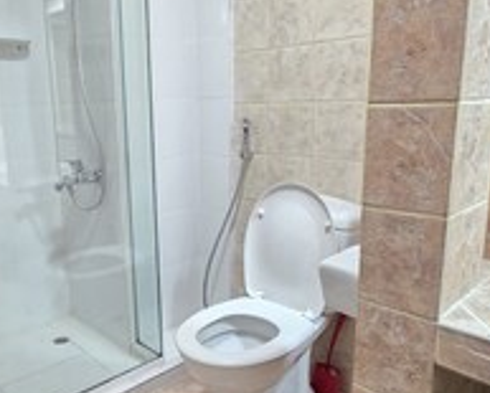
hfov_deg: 57.7
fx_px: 436
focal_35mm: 30
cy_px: 212
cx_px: 174
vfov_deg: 48.6
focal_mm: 2.2
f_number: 1.9
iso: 400
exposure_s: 1/50
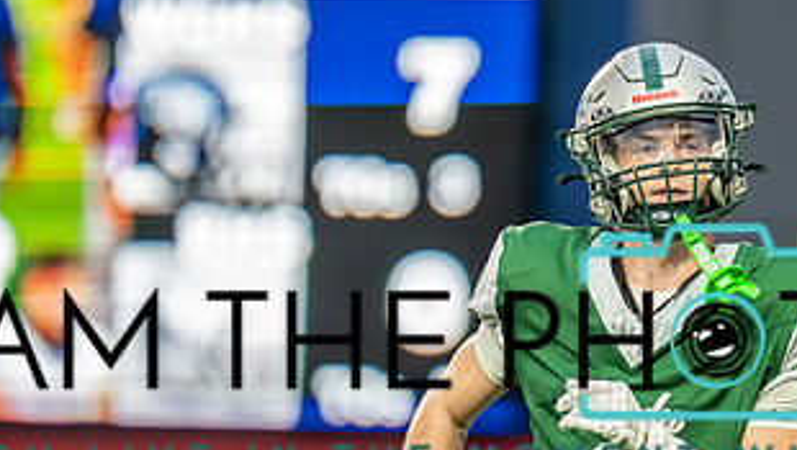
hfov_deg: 4.8
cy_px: 311
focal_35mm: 454
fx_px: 9603
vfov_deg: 2.7
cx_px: 615
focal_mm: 200
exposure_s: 1/1600
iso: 2000
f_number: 2.8
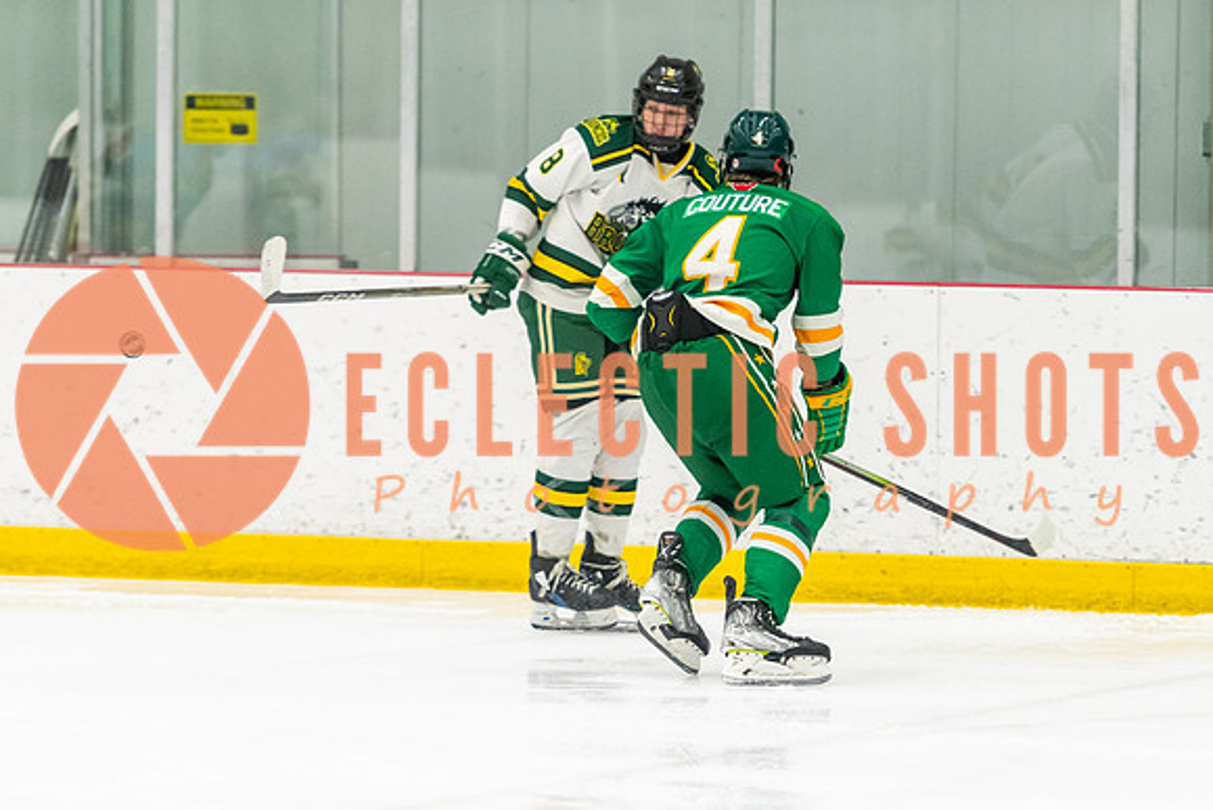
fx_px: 8859
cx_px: 652
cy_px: 350
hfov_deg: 7.8
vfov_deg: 5.2
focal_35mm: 263
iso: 3200
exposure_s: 1/800
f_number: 2.8
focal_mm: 180
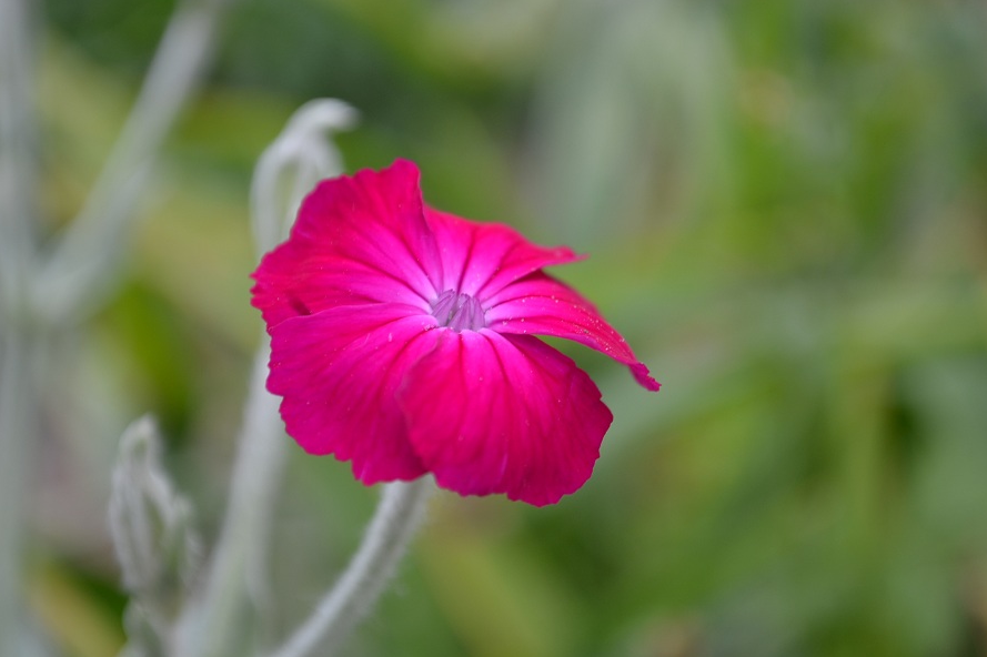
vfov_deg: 17.3
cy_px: 328
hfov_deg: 25.7
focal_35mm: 79
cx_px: 495
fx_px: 2165
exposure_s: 1/125
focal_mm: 52
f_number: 5.6
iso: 125
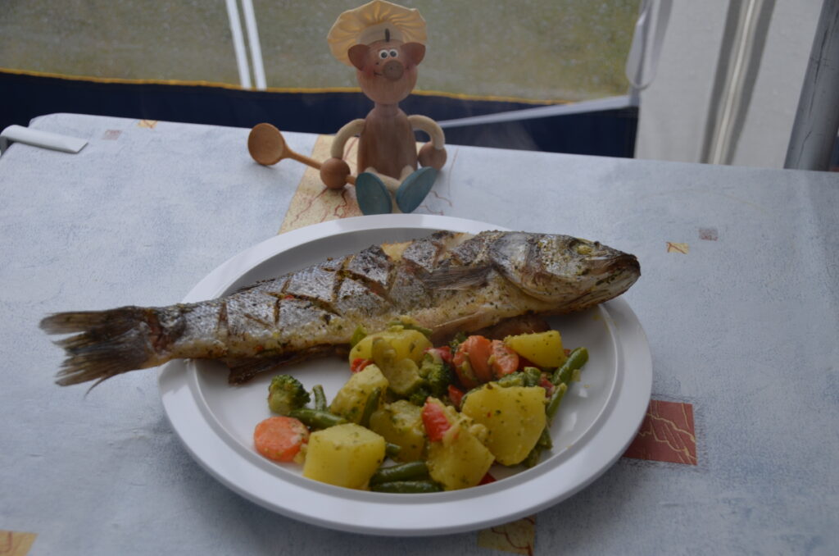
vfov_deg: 25.6
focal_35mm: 52
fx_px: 1221
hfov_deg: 37.9
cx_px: 420
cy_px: 278
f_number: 5.6
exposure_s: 1/125
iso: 280
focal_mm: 35
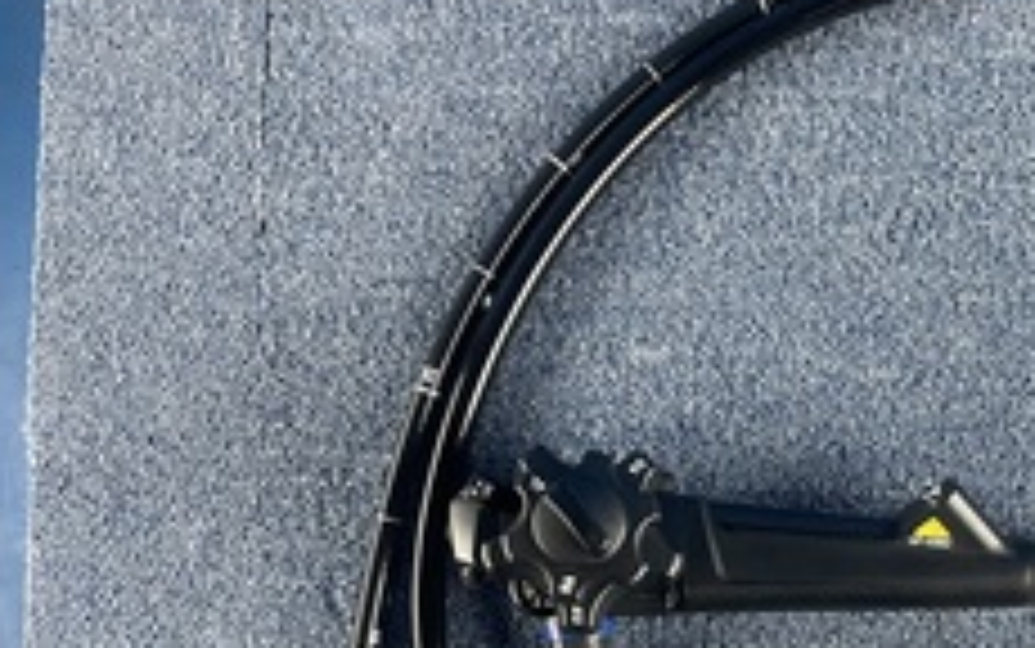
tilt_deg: -86.2
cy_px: 536
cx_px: 878
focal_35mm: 48
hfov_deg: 39.6
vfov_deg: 26.3
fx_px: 1355
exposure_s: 1/60
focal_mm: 4.2
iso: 160
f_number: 1.6
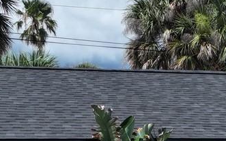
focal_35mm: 123
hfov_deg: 16.8
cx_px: 192
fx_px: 758
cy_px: 328
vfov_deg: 9.6
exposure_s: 1/2000
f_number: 2.8
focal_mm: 12.29
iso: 100
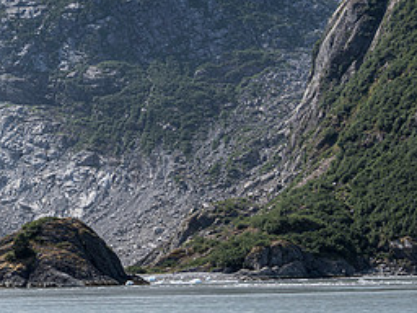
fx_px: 1144
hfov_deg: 20.0
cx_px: -3
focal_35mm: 95
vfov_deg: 15.5
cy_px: 94
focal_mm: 21
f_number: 5.6
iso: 125
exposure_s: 1/640
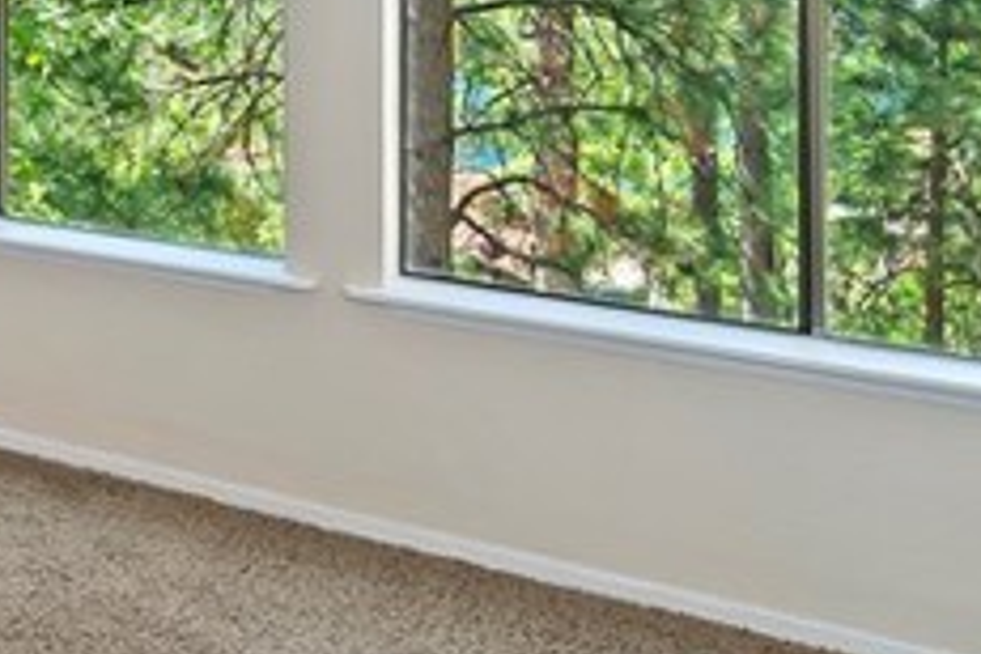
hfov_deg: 25.9
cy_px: -189
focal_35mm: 62
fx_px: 1689
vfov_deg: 20.1
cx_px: -403
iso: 250
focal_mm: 14
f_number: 8
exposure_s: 1/20
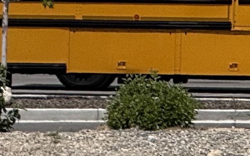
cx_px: 798
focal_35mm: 822
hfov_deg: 2.5
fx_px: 5601
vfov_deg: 1.6
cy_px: -278
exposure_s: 1/3195
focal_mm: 15.66
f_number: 2.8
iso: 50
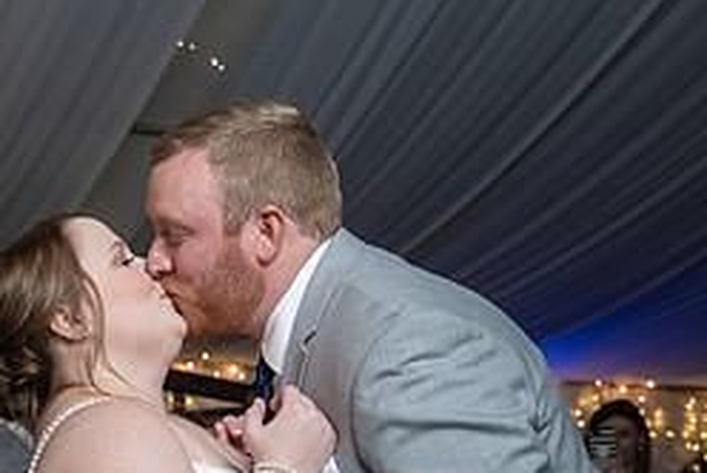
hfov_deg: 21.4
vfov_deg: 14.9
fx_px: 1770
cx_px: -72
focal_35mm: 90
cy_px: 486
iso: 2000
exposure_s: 1/250
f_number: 5.6
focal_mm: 34
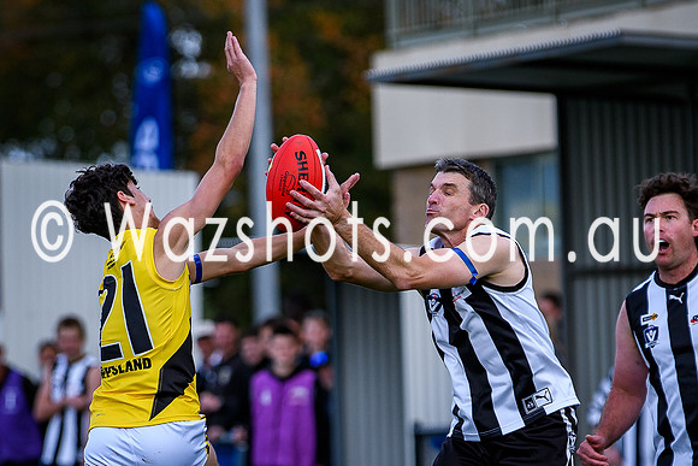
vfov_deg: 2.5
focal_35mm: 559
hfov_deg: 3.7
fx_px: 10841
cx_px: 404
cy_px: 510
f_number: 2.8
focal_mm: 170
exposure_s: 1/2000
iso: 220
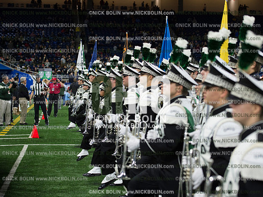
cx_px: 131
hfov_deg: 23.8
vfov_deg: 18.0
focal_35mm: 82
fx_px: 623
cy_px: 102
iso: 2500
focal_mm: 70
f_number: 3.5
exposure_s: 1/1600
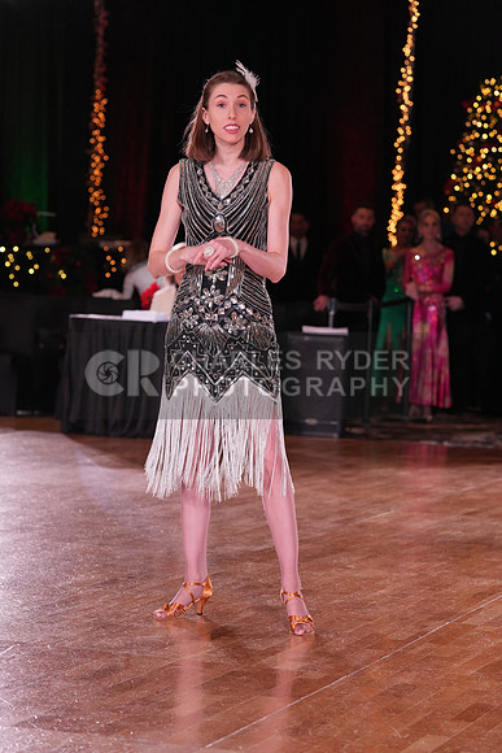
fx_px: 2257
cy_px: 376
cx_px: 251
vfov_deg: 18.9
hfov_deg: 12.7
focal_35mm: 108
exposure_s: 1/200
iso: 2000
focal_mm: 108
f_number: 5
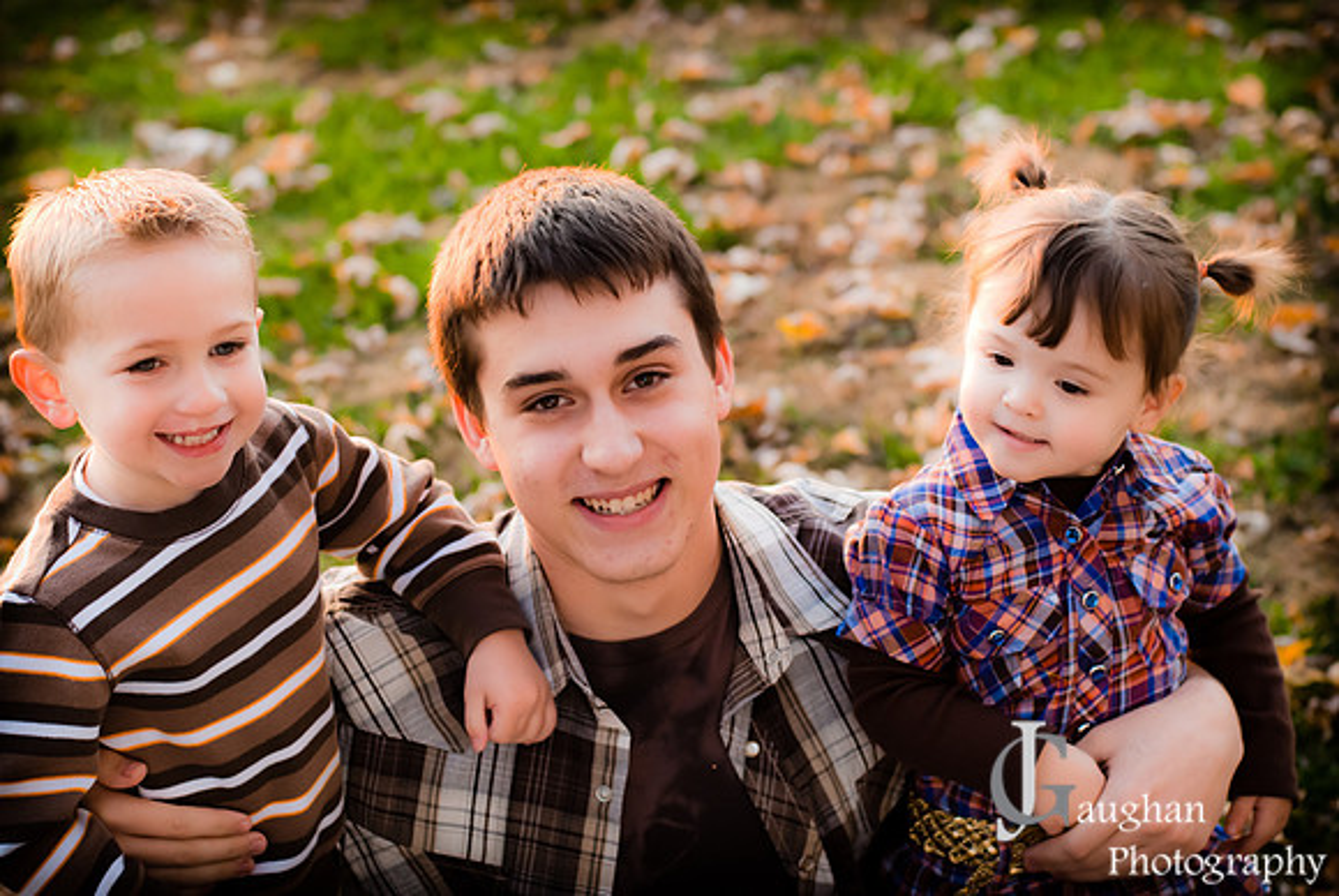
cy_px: 448
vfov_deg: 18.2
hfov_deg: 27.0
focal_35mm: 75
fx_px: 2792
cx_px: 670
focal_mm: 50
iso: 400
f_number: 3.5
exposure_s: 1/125
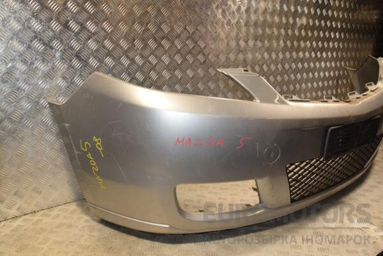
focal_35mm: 27
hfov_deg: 67.4
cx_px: 192
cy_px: 128
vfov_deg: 47.9
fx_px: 287
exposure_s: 1/200
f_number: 8
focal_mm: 18
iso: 800
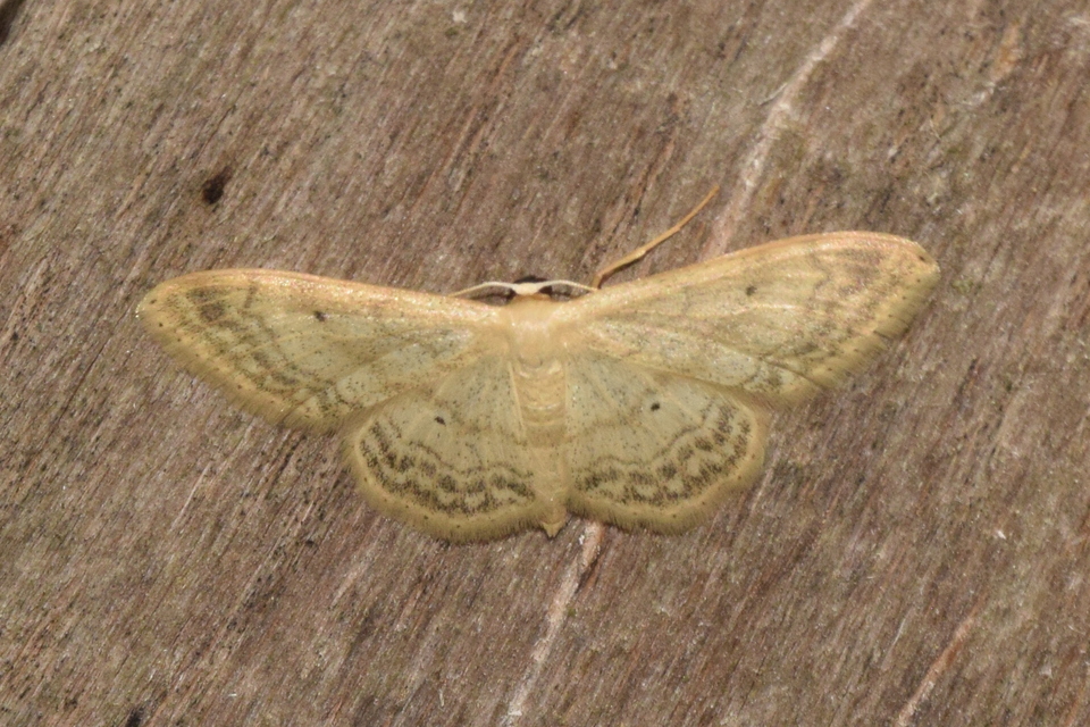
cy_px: 364
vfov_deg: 6.5
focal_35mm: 210
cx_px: 545
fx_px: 6358
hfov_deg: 9.8
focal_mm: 140
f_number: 16
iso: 800
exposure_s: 1/160
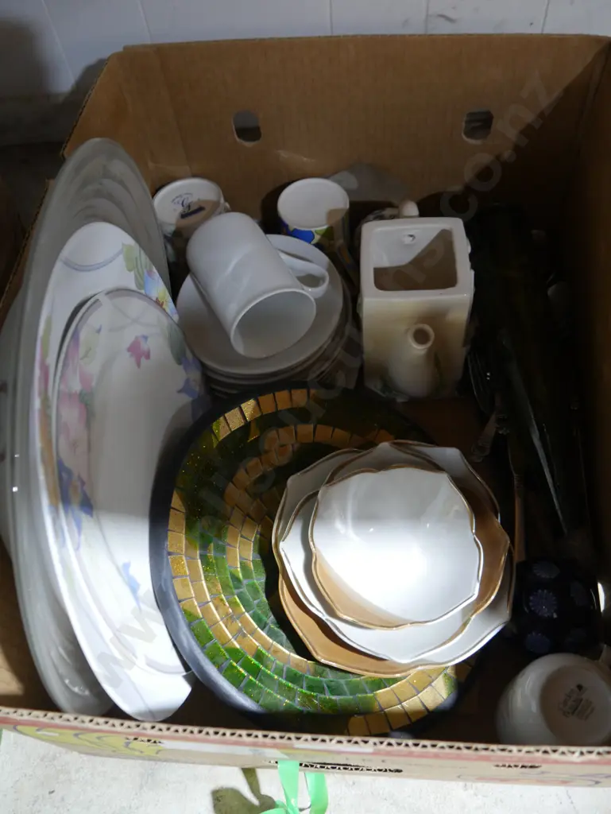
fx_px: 705
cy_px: 407
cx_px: 306
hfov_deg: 46.8
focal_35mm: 30
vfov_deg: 59.9
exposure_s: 1/60
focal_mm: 15
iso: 1600
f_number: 3.6
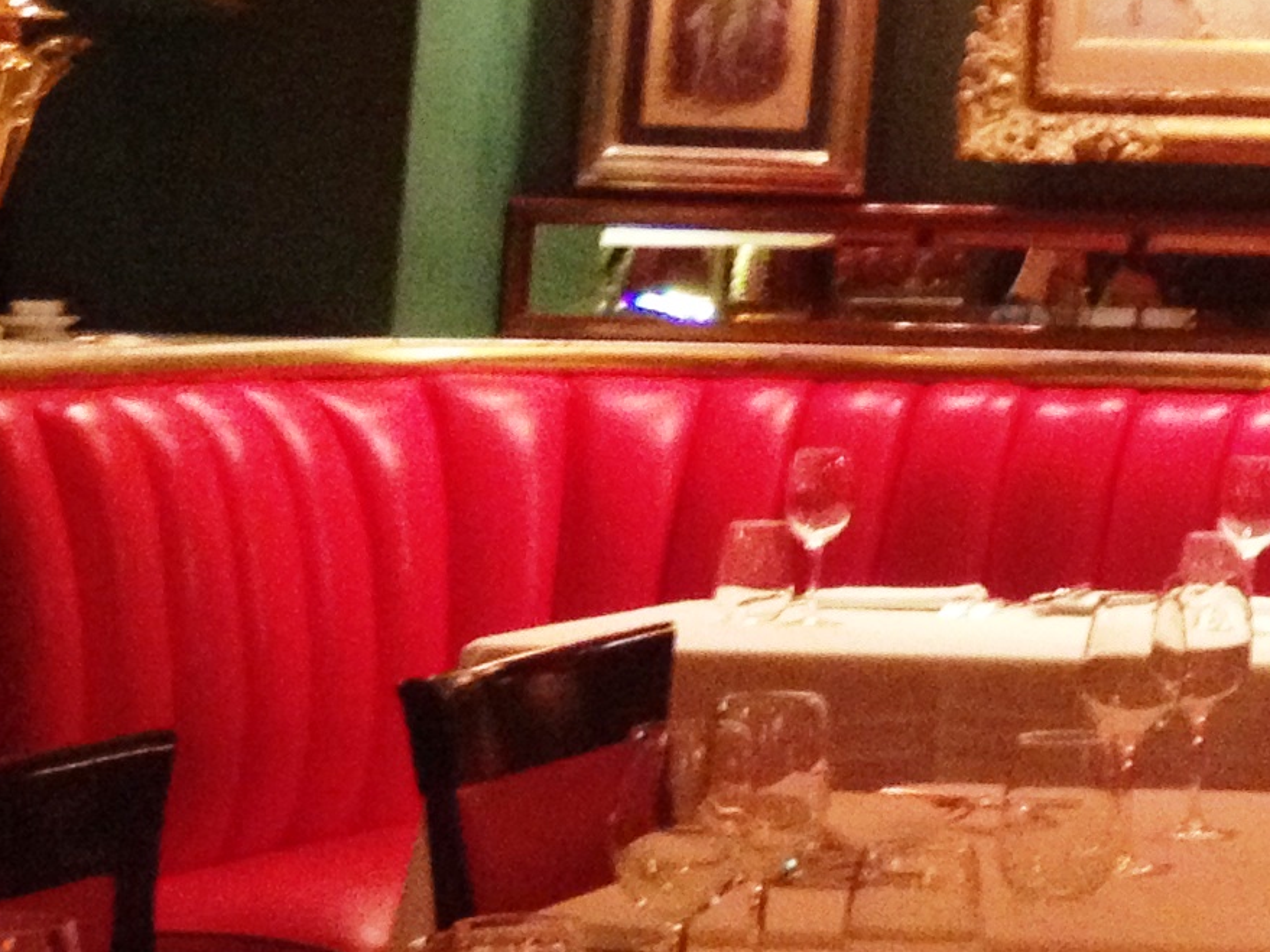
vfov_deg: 11.1
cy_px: -377
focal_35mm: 130
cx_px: 2104
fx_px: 4769
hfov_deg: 13.9
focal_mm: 4.28
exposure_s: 1/15
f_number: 2.4
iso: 400
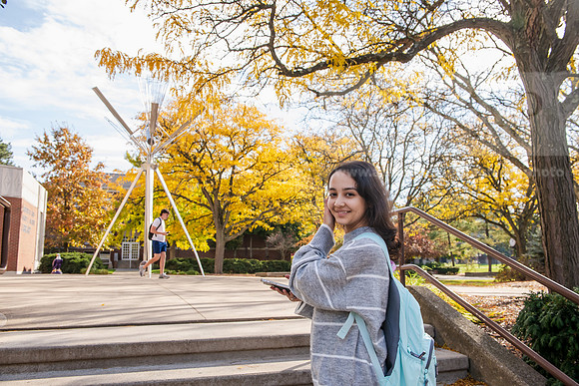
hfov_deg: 58.7
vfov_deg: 41.1
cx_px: 290
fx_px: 515
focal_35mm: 32
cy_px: 193
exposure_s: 1/250
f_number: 6.3
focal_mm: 32
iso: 320
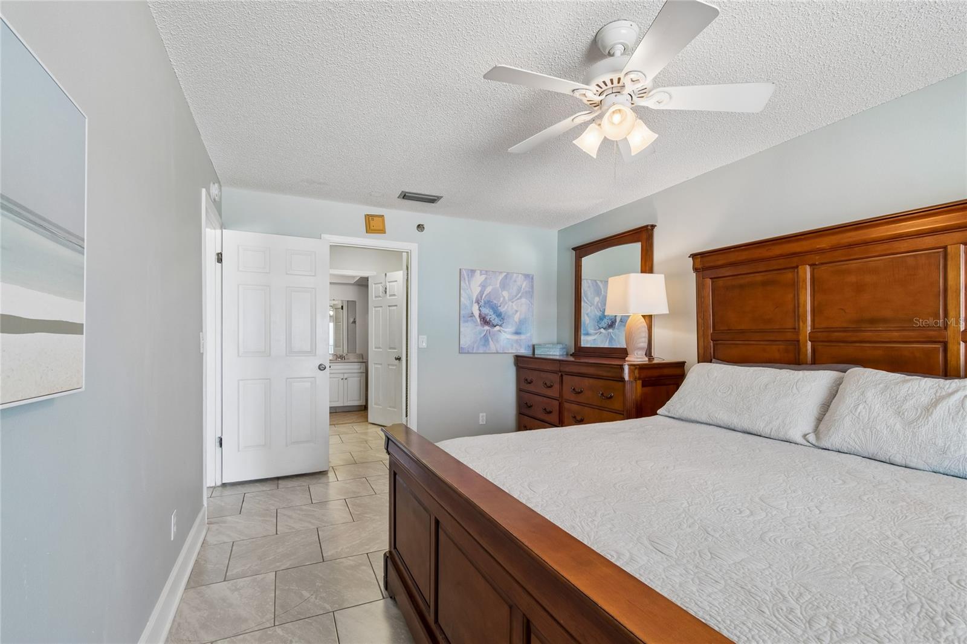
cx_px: 484
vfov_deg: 77.3
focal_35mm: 15
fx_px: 403
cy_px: 322
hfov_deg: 100.4
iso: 100
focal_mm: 10
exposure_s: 1/20
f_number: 7.1
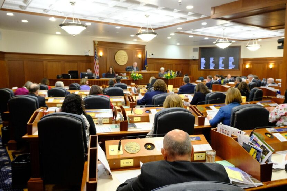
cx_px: 144
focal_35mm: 29
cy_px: 96
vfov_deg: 44.9
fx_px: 231
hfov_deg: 63.7
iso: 2500
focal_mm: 19.2
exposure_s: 1/100
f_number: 4
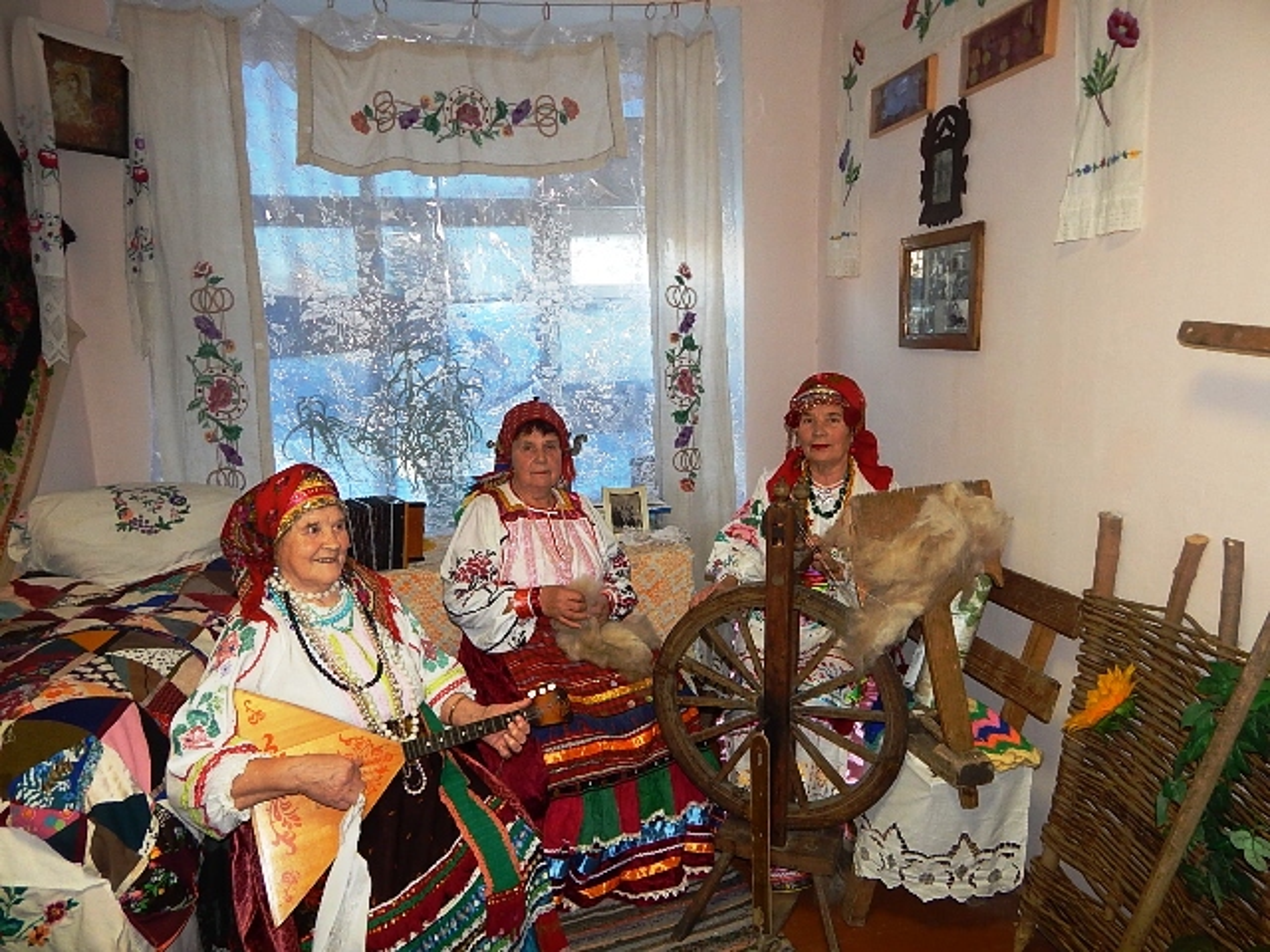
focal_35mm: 23
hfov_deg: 73.9
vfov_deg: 58.9
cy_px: 476
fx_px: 844
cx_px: 635
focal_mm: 4
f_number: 3
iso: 200
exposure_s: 1/30
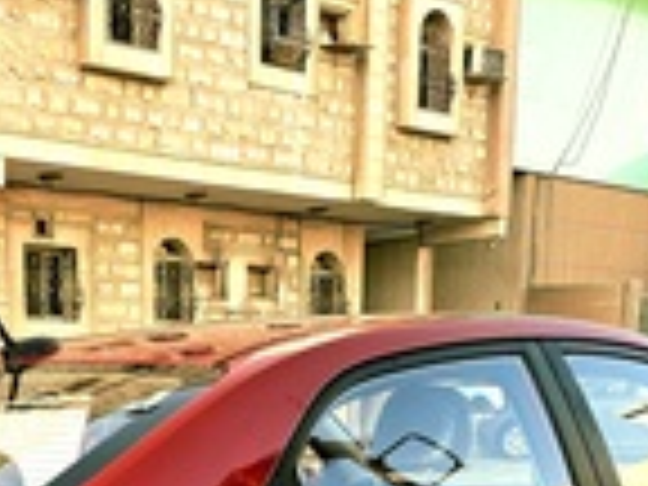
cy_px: 731
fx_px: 1367
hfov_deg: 25.7
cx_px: 52
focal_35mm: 73
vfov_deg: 18.0
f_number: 1.7
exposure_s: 1/137
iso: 10
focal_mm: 6.3
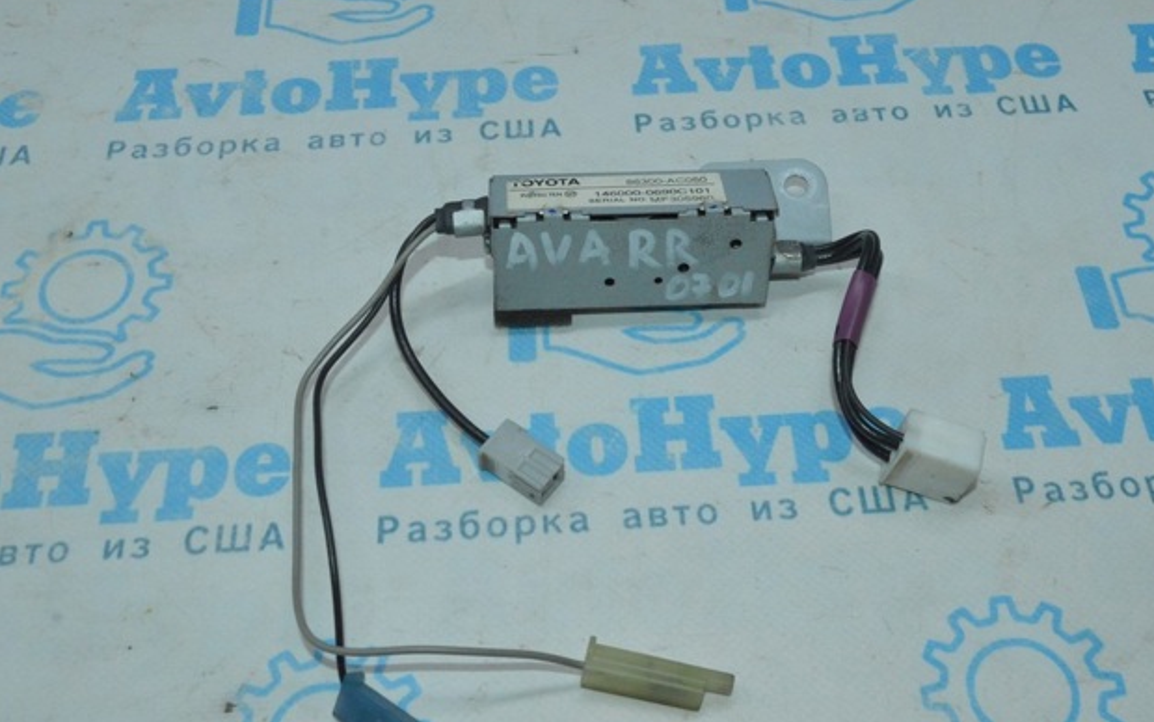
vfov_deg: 30.2
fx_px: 1338
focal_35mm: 43
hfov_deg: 46.7
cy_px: 375
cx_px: 594
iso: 4500
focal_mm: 27
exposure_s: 1/200
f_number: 16
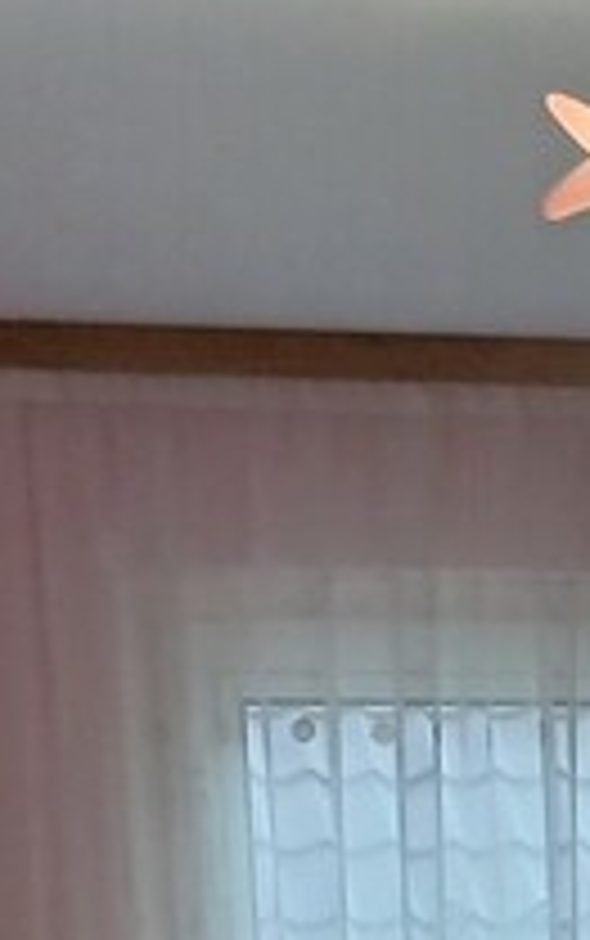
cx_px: 856
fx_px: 3466
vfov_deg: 13.8
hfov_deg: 9.5
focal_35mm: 135
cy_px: 1673
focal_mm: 3.98
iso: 200
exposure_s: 1/33.3
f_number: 1.8
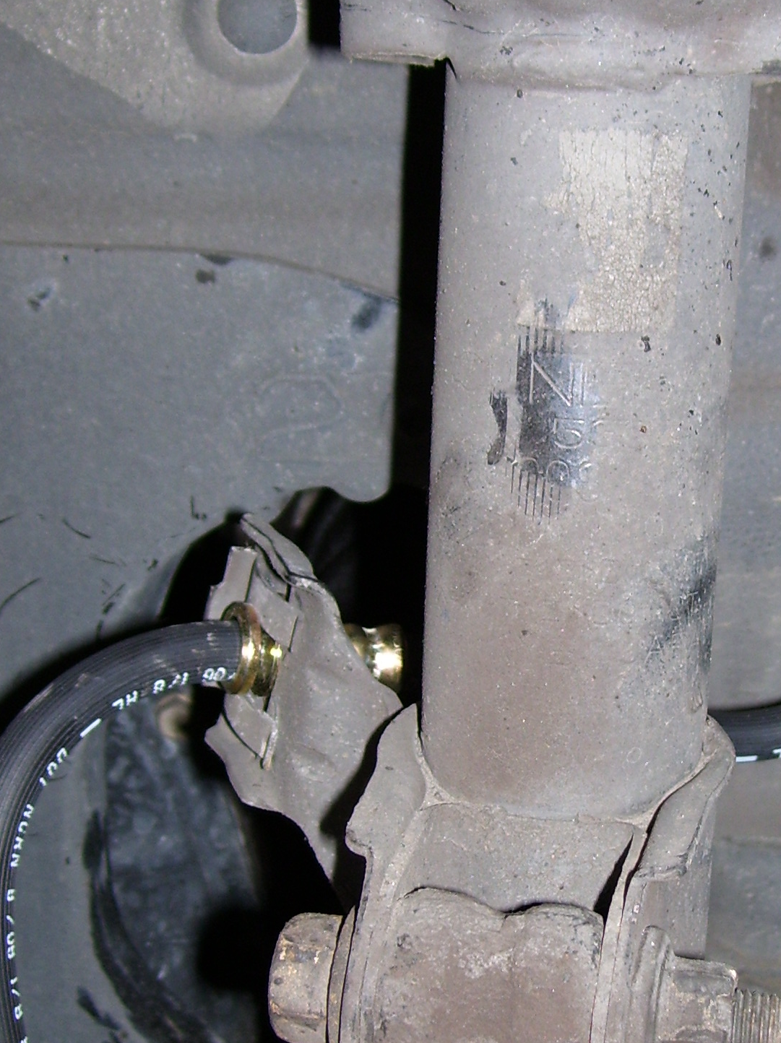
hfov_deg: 22.0
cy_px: 615
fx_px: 1988
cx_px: 585
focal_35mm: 66
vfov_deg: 29.3
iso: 80
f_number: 2.7
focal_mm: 6
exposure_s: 1/60
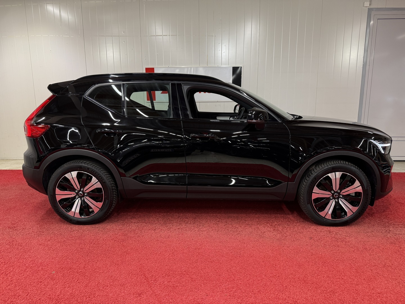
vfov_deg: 56.8
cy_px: 152
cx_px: 202
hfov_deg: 71.6
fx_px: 281
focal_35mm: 24
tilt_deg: -9.4
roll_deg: +0.4
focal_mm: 6.76
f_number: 1.78
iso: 200
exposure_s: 1/110
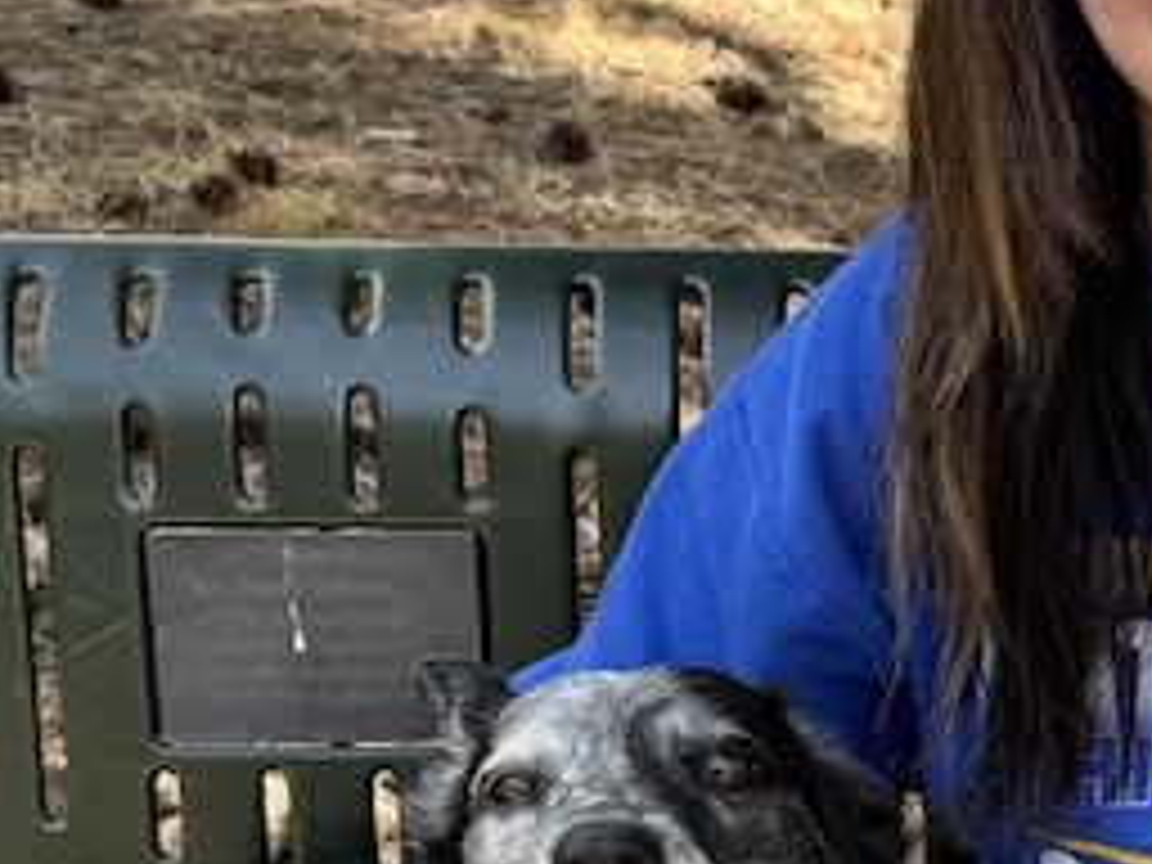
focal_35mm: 96
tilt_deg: -28.7
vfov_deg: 15.1
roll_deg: -1.6
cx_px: 1292
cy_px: 914
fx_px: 3195
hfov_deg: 19.5
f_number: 1.78
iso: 80
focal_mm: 6.76
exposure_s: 1/460
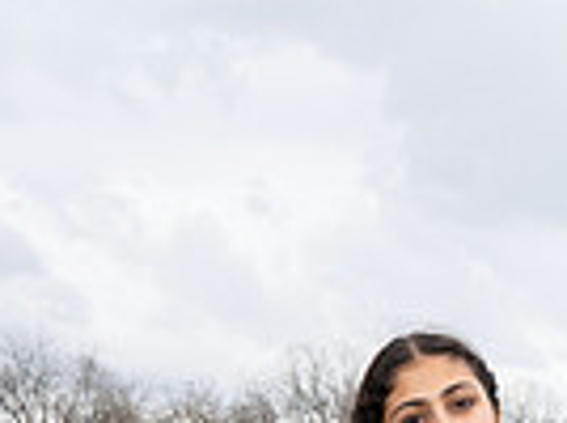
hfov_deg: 15.6
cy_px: 948
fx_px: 2060
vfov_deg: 10.4
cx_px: 457
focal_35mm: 126
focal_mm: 39
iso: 400
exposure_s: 1/250
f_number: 9
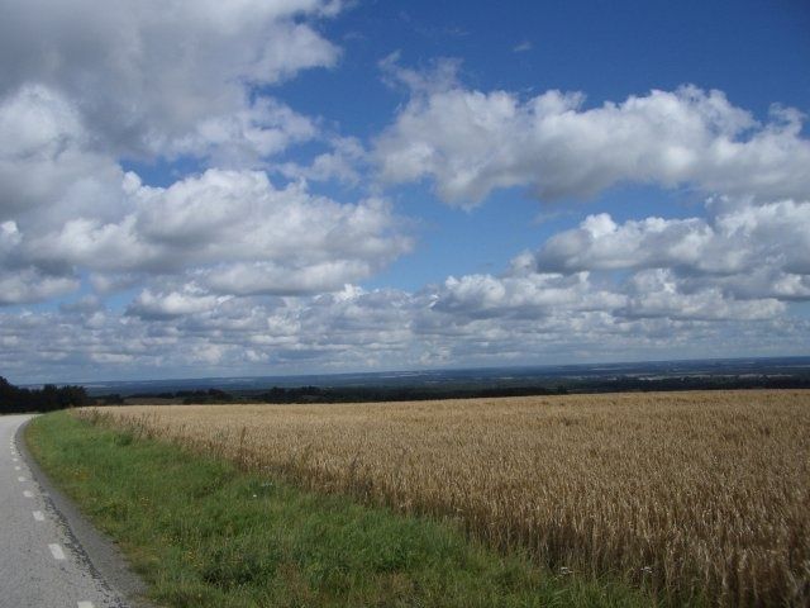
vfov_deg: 40.7
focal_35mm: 35
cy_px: 304
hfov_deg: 52.6
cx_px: 405
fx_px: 819
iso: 50
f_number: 4.3
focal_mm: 5.8
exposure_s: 1/1000
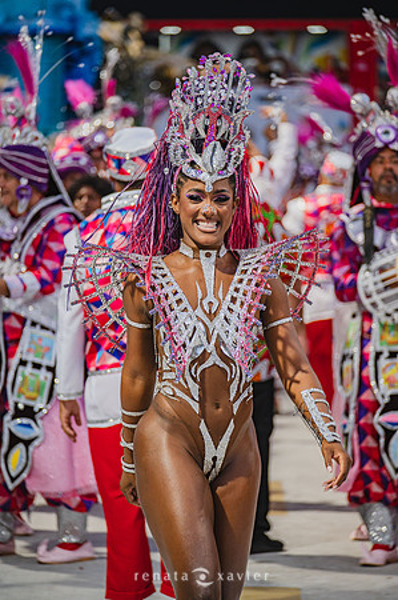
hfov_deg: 6.5
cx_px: 199
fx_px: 3490
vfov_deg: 9.8
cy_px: 300
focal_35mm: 210
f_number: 5.6
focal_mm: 210
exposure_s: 1/250
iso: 800
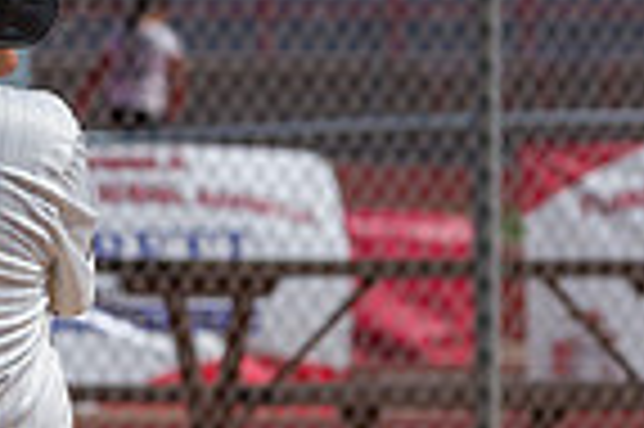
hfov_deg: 2.2
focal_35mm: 925
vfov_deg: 1.5
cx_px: 233
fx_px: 16528
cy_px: 483
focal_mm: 220
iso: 500
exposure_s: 1/2000
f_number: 8
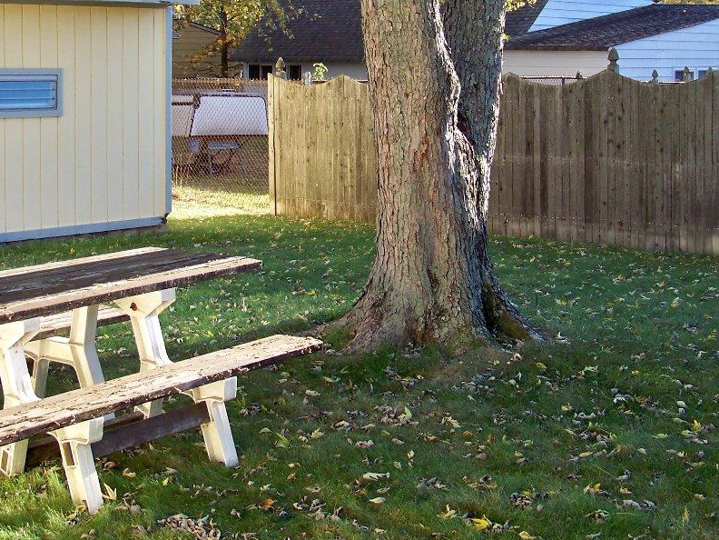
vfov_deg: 24.3
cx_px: 337
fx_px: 1246
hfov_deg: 32.2
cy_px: 169
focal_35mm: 60
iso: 80
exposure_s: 1/125
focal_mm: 5.85
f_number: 2.8
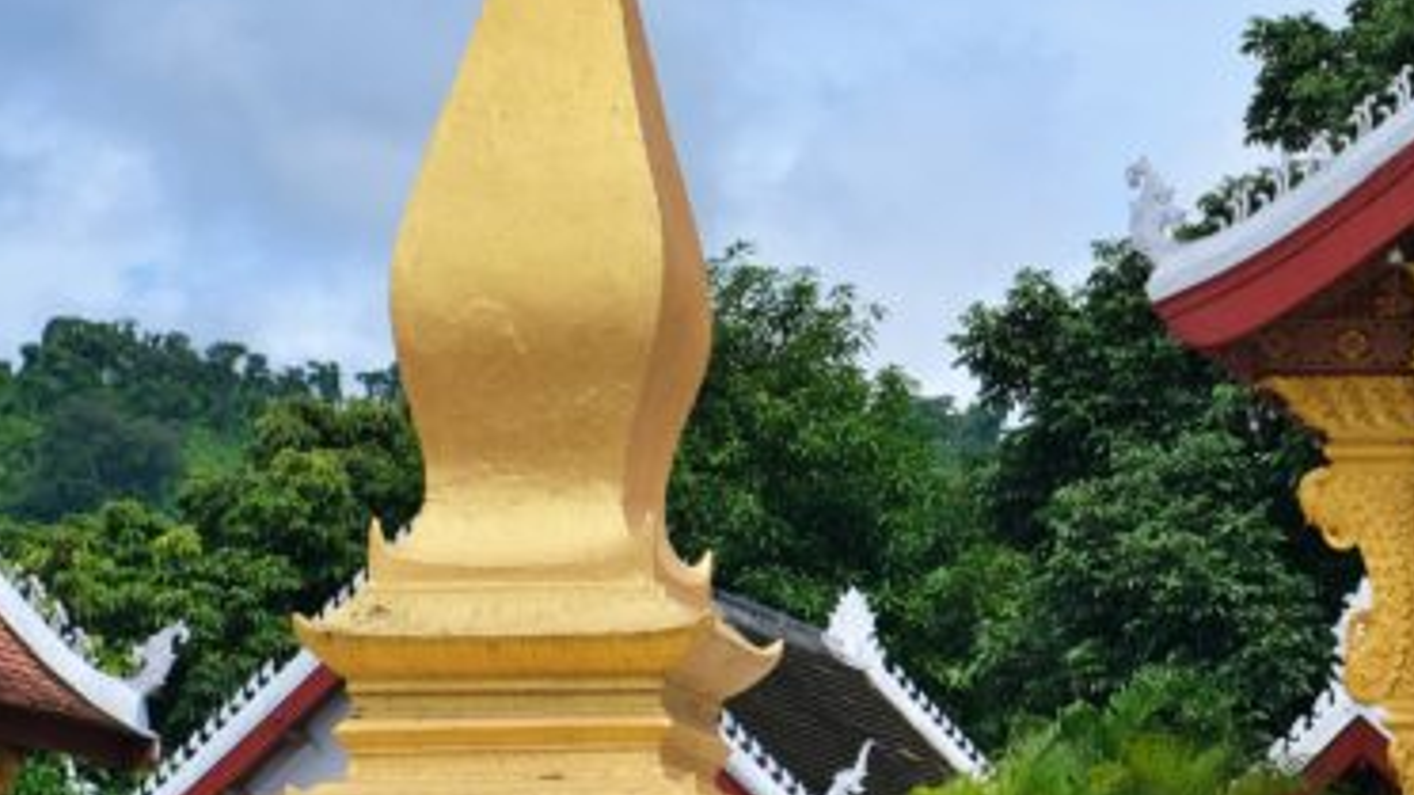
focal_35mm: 153
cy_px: 223
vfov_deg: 7.9
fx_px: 5735
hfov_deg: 13.6
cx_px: 1760
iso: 320
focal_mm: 35
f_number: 6.4
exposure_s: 1/1400
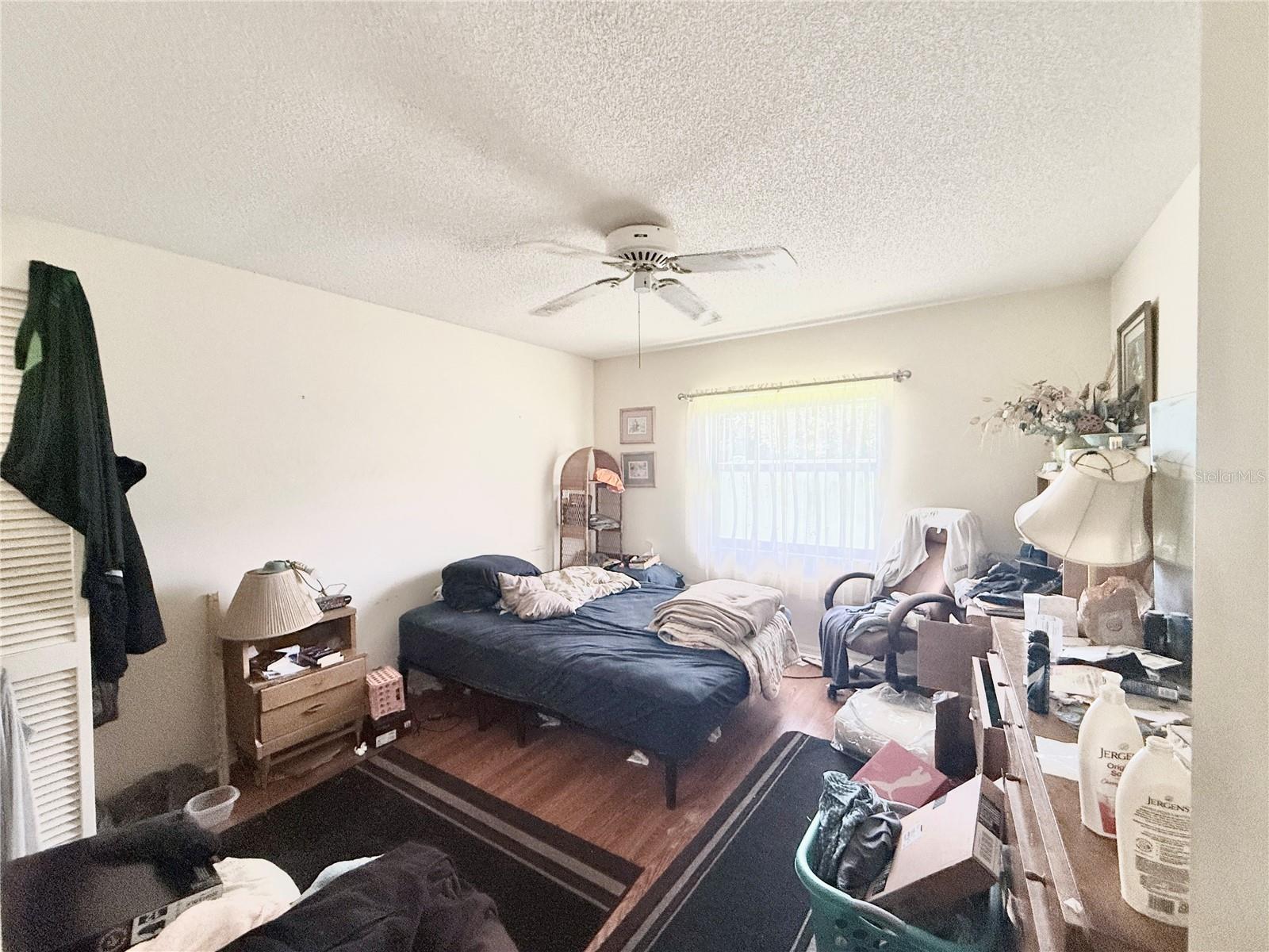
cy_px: 476
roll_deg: -0.6
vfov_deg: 85.7
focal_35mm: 14
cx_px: 634
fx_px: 513
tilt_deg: -1.0
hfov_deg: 102.1
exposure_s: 1/80
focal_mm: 2.22
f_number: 2.2
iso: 320
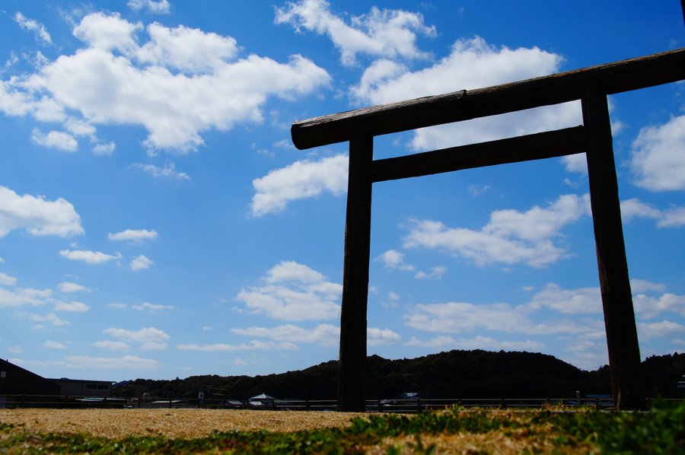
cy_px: 228
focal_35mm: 40
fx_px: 770
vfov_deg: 32.9
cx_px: 342
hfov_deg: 48.0
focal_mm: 27
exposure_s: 1/1250
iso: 200
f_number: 9
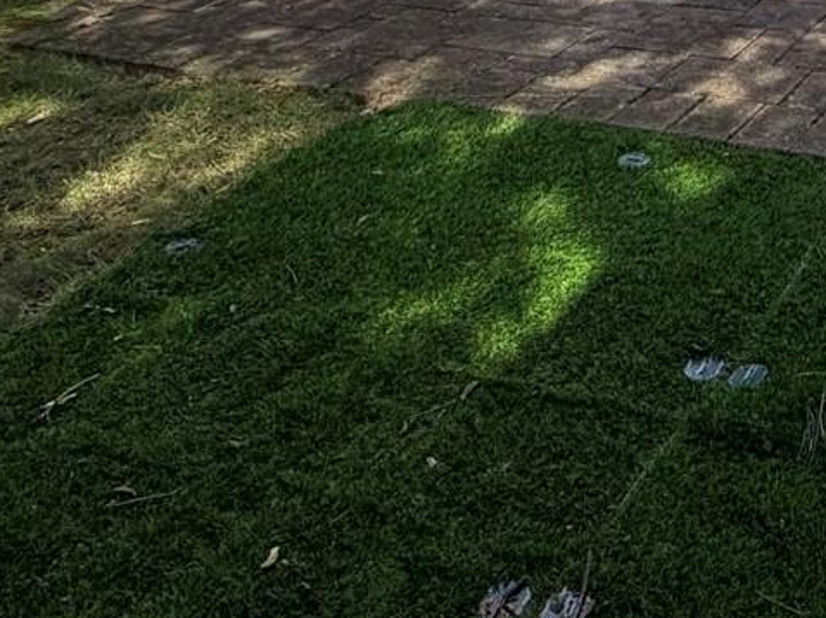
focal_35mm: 60
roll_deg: +0.4
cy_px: -461
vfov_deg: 19.2
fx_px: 1431
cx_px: 976
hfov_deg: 28.3
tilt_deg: +0.8
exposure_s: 1/631
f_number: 2.2
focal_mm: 2.22
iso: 40
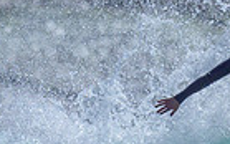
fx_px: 29134
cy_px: 171
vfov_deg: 0.3
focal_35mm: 4646
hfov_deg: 0.5
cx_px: 391
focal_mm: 800
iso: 1250
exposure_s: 1/2000
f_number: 6.3
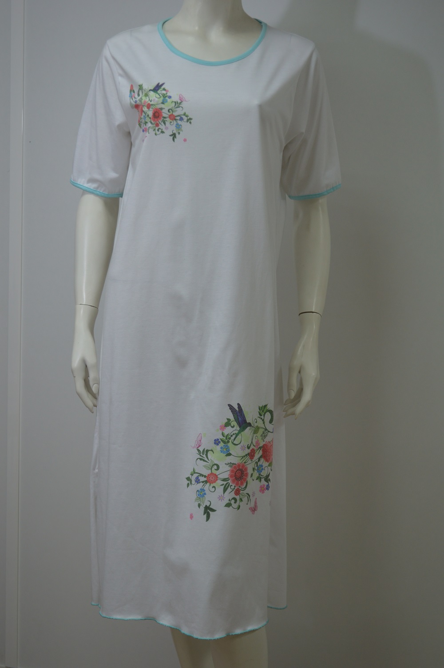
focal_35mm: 60
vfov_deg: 33.4
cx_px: 222
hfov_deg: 22.6
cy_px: 334
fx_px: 1112
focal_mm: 40
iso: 220
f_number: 5.3
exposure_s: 1/30
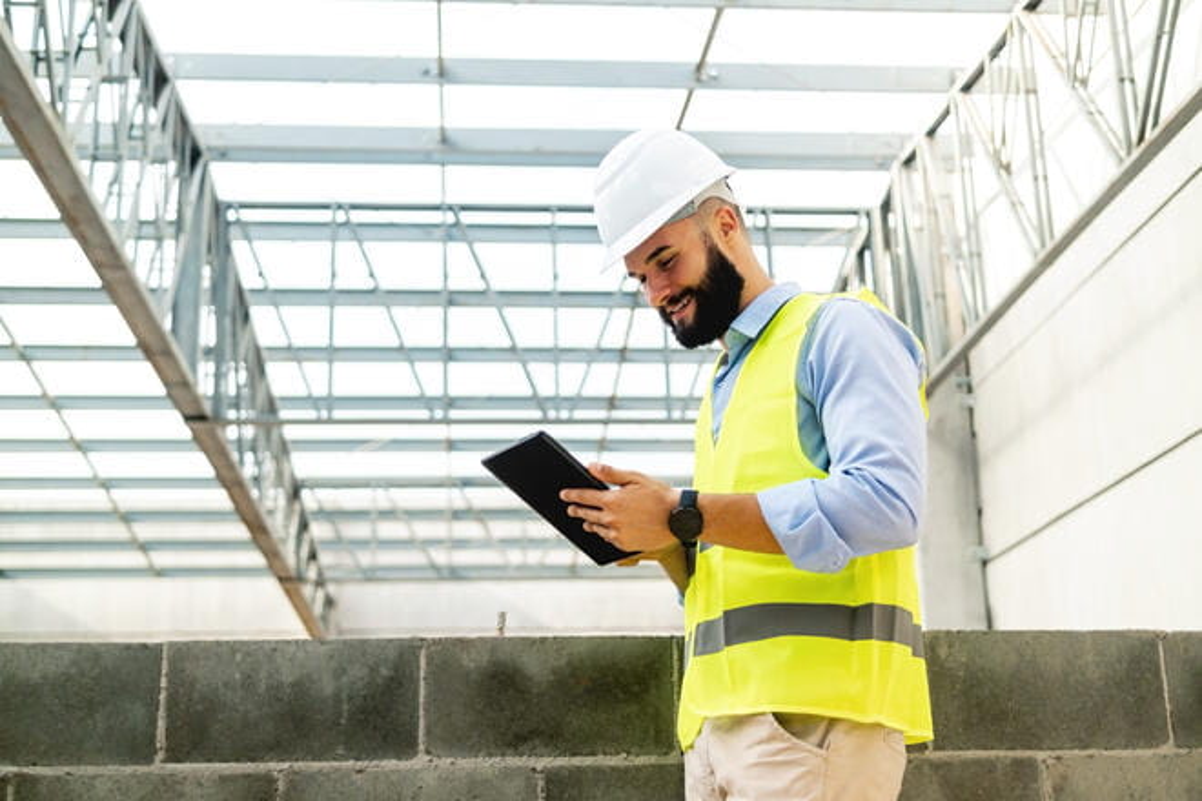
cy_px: 400
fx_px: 1536
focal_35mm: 46
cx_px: 601
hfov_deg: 42.7
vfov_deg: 29.2
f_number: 2
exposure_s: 1/6000
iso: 800
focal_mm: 30
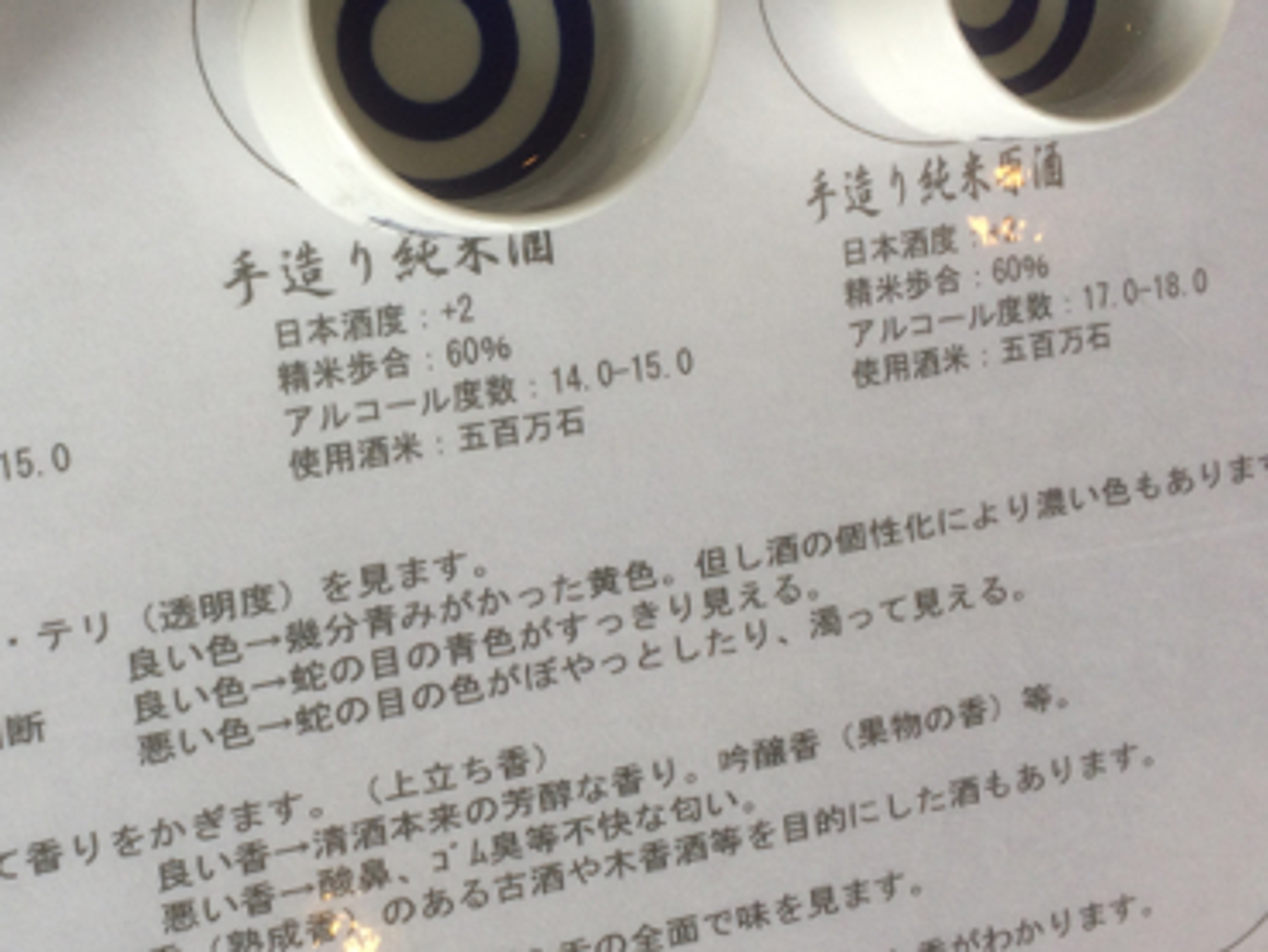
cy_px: 461
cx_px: 340
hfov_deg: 36.1
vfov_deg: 28.0
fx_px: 1905
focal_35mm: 52
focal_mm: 4.12
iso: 40
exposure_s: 1/120
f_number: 2.2
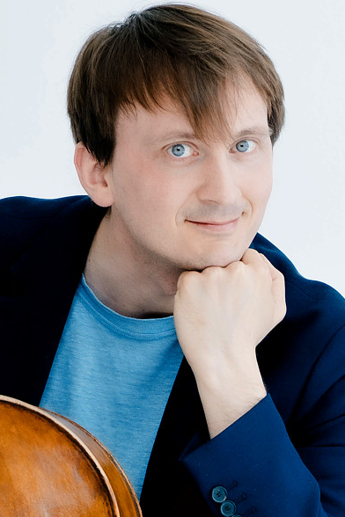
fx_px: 733
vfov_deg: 38.9
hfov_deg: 26.5
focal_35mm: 51
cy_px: 257
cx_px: 172
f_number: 3.2
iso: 400
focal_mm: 50
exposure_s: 1/160
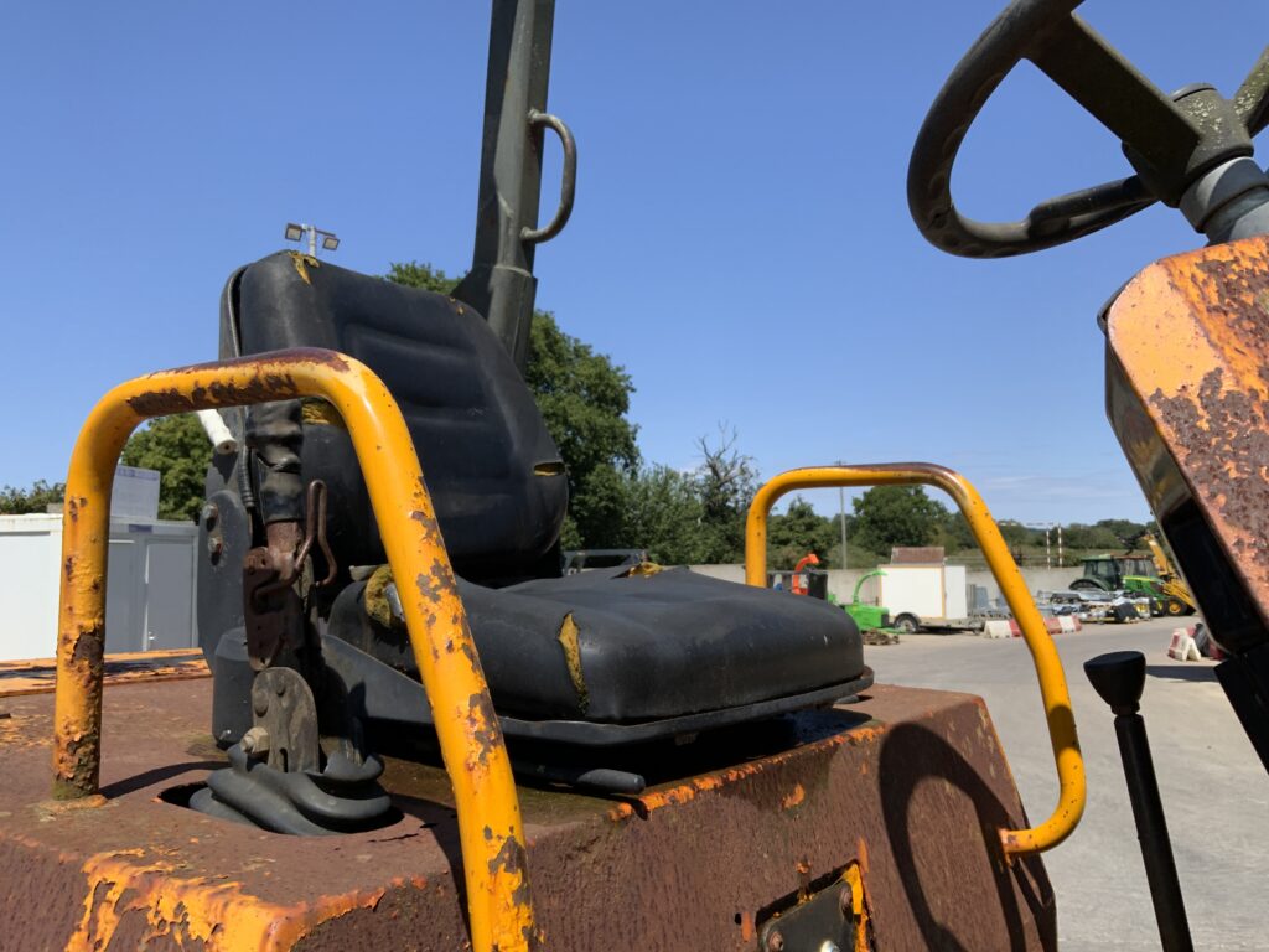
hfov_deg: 61.7
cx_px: 634
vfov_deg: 48.2
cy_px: 476
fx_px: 1063
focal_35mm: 29
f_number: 1.8
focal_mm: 3
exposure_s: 1/1534
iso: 16
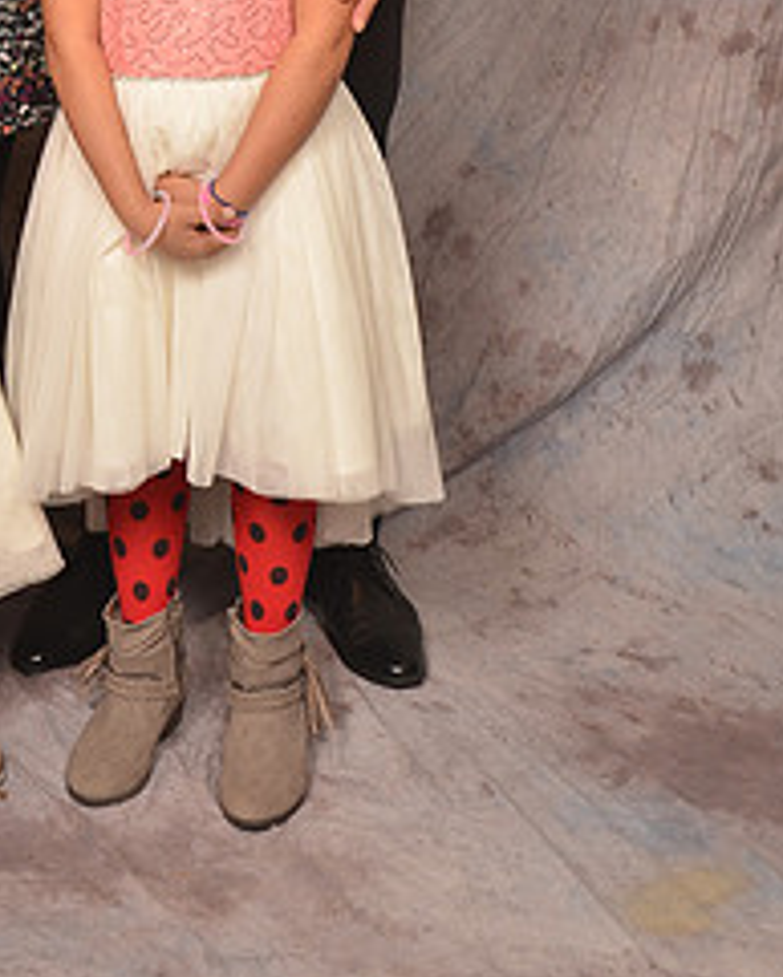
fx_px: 2548
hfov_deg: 17.1
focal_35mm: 88
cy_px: -126
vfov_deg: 20.6
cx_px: 28
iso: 200
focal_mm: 26
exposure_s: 1/60
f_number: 5.6
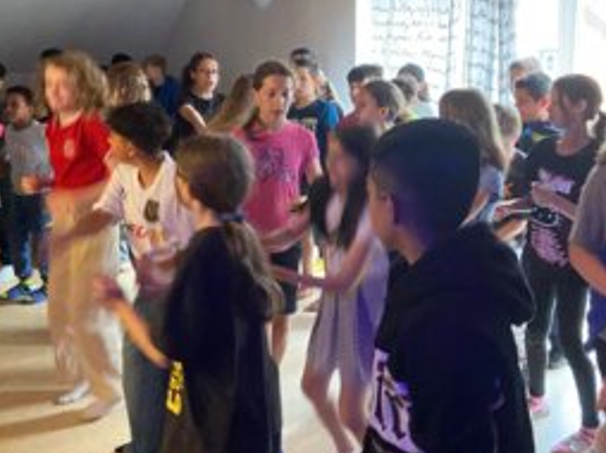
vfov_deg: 34.8
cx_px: 360
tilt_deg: -7.9
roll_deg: -0.5
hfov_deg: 45.6
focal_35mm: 41
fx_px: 717
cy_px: 160
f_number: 1.8
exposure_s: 1/30
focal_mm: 4.25
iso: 800
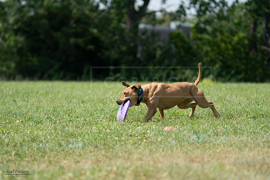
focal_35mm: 280
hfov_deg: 7.4
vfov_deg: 4.9
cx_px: 135
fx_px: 2100
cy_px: 90
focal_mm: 280
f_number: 5.6
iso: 1000
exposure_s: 1/4000
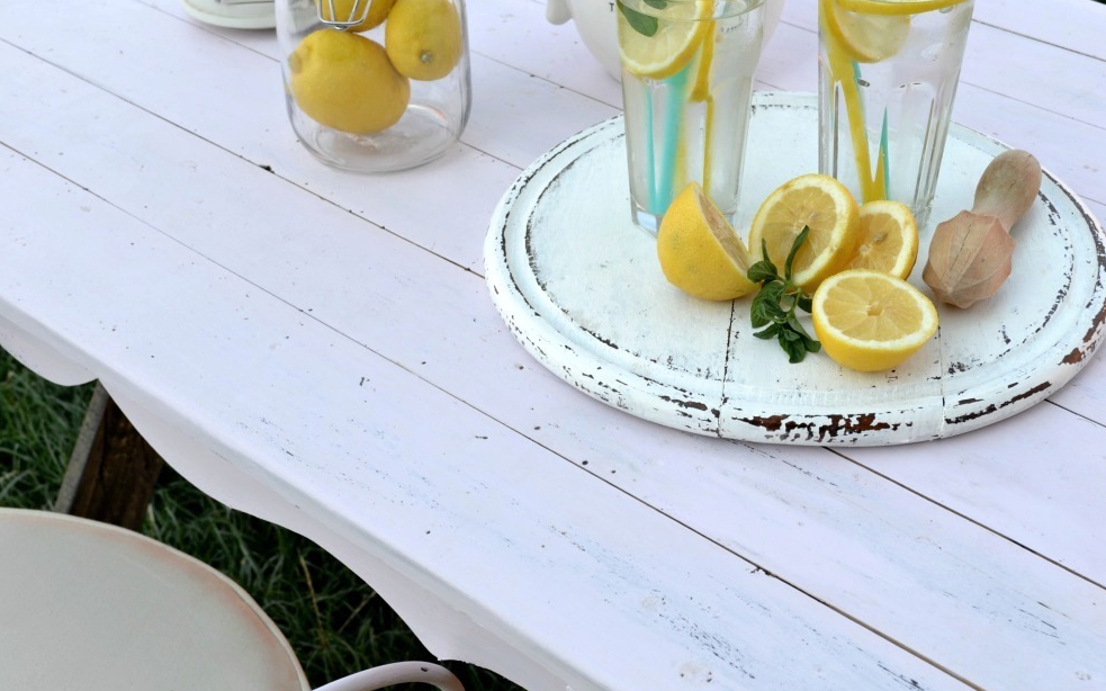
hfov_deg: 36.3
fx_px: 1688
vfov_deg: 23.1
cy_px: 398
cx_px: 560
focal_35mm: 56
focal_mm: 24
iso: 100
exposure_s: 1/80
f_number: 6.3
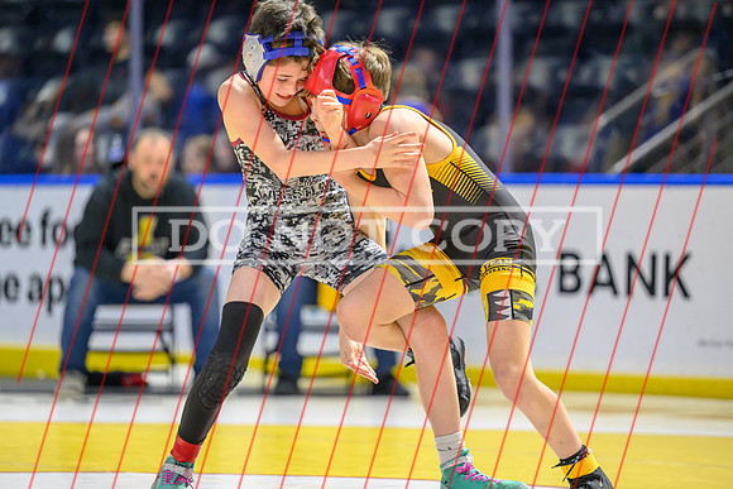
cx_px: 366
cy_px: 244
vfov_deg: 7.9
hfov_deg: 11.8
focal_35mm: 174
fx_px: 3534
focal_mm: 165
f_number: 2.8
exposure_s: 1/800
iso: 4000
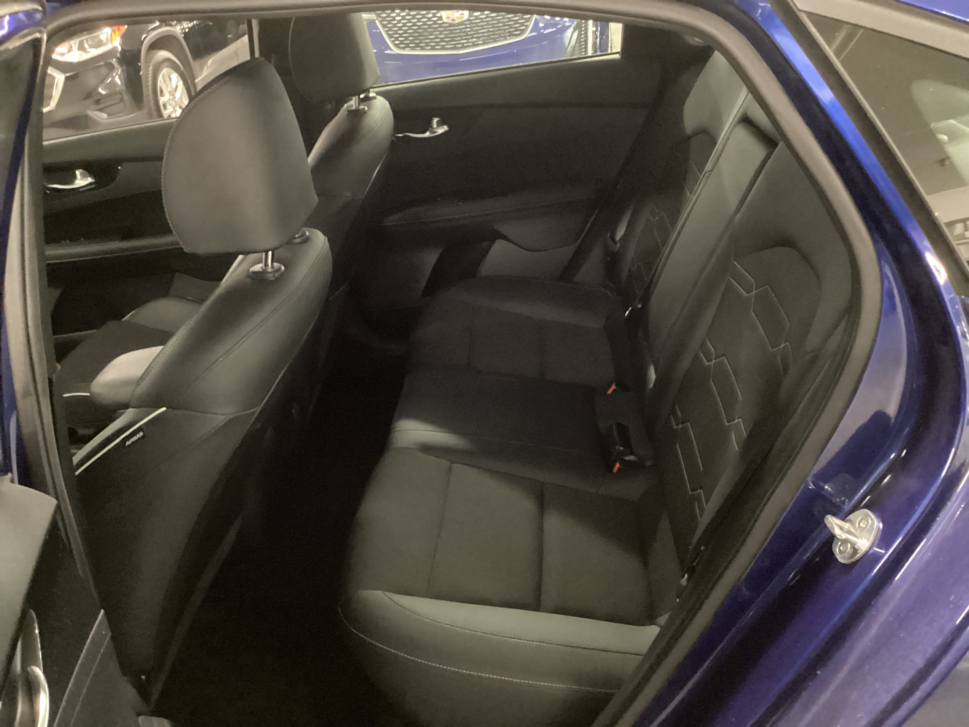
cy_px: 364
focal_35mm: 31
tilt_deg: -28.6
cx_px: 484
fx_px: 868
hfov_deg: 58.4
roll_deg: +7.7
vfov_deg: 45.4
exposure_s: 1/17
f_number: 2.4
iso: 800
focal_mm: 3.3
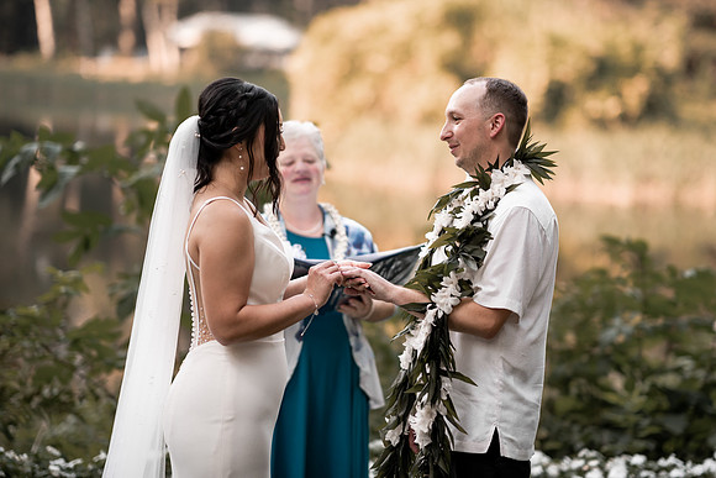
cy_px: 221
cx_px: 385
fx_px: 1820
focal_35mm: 91
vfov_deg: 15.0
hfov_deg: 22.3
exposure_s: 1/1000
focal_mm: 85
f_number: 1.4
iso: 100
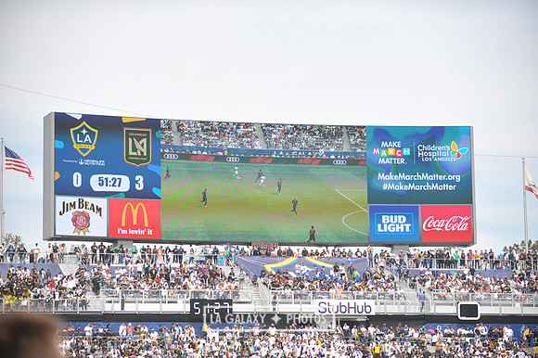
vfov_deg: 11.8
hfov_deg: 17.7
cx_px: 269
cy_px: 179
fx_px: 1733
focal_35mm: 116
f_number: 3.5
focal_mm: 116
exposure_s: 1/2500
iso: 320
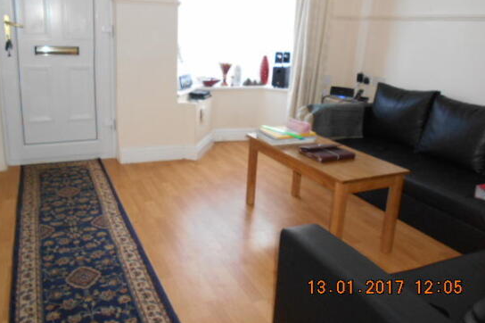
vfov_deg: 44.7
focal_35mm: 29
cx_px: 233
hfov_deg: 63.7
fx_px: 390
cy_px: 134
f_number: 3.2
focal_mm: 4.6
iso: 320
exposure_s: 1/25
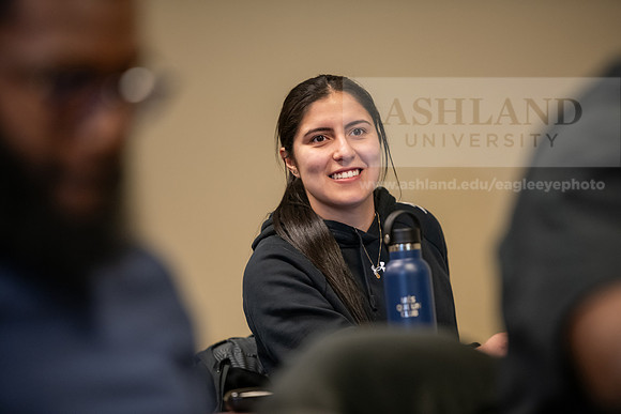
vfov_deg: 7.9
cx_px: 310
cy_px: 207
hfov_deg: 11.7
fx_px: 3019
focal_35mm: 175
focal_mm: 175
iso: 2000
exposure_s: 1/200
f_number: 2.8
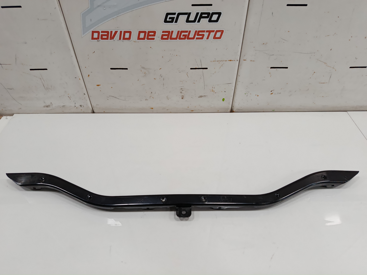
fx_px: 254
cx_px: 184
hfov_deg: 71.6
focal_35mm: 24
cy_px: 138
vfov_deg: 56.8
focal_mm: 5.24
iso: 793
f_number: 1.7
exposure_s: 1/100
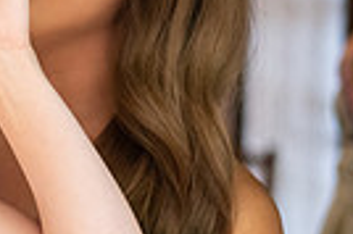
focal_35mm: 238
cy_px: 201
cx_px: -358
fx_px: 2331
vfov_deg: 5.8
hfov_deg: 8.2
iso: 320
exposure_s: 1/160
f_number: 2.5
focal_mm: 55
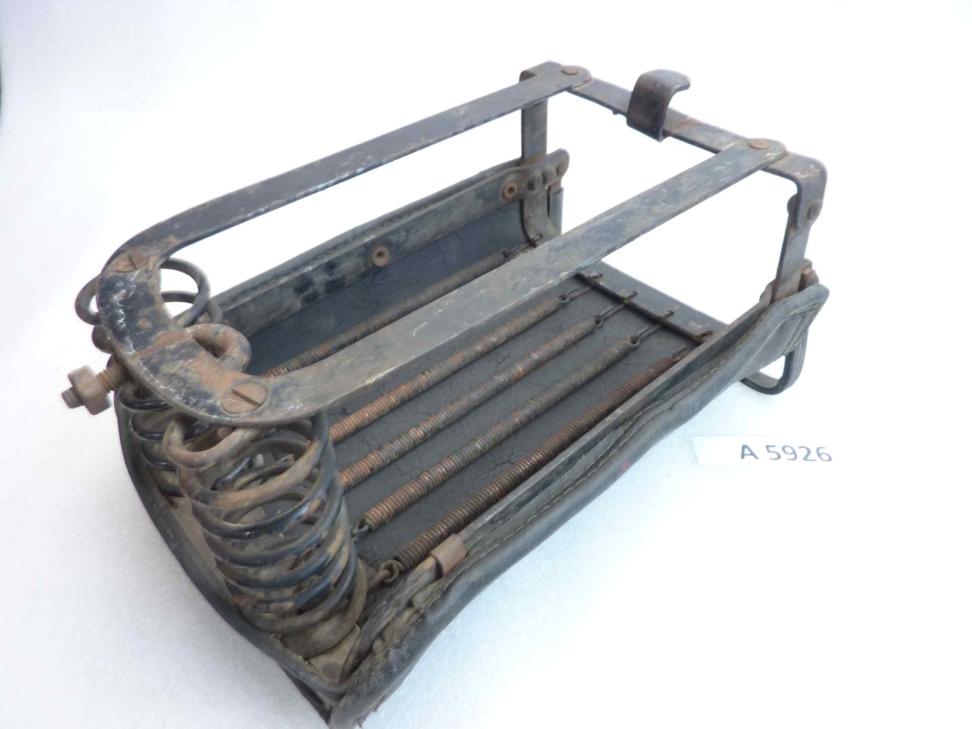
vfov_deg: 54.9
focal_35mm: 25
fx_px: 702
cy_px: 364
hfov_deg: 69.4
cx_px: 486
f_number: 3.3
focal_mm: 4.1
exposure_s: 1/8
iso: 125
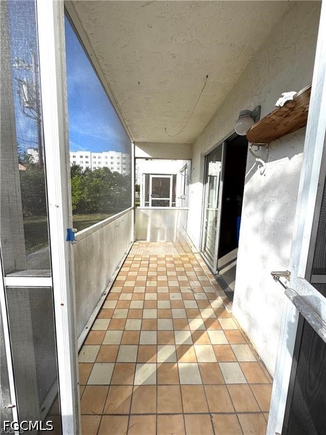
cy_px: 218
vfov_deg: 102.1
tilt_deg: -7.9
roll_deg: -1.6
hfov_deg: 85.7
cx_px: 163
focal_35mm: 14
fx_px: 176
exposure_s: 1/1236
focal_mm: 2.22
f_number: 2.2
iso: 50
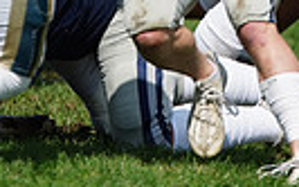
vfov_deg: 1.0
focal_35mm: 1332
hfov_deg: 1.6
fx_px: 10850
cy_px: -163
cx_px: 137
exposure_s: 1/8000
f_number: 2.8
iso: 400
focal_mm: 300
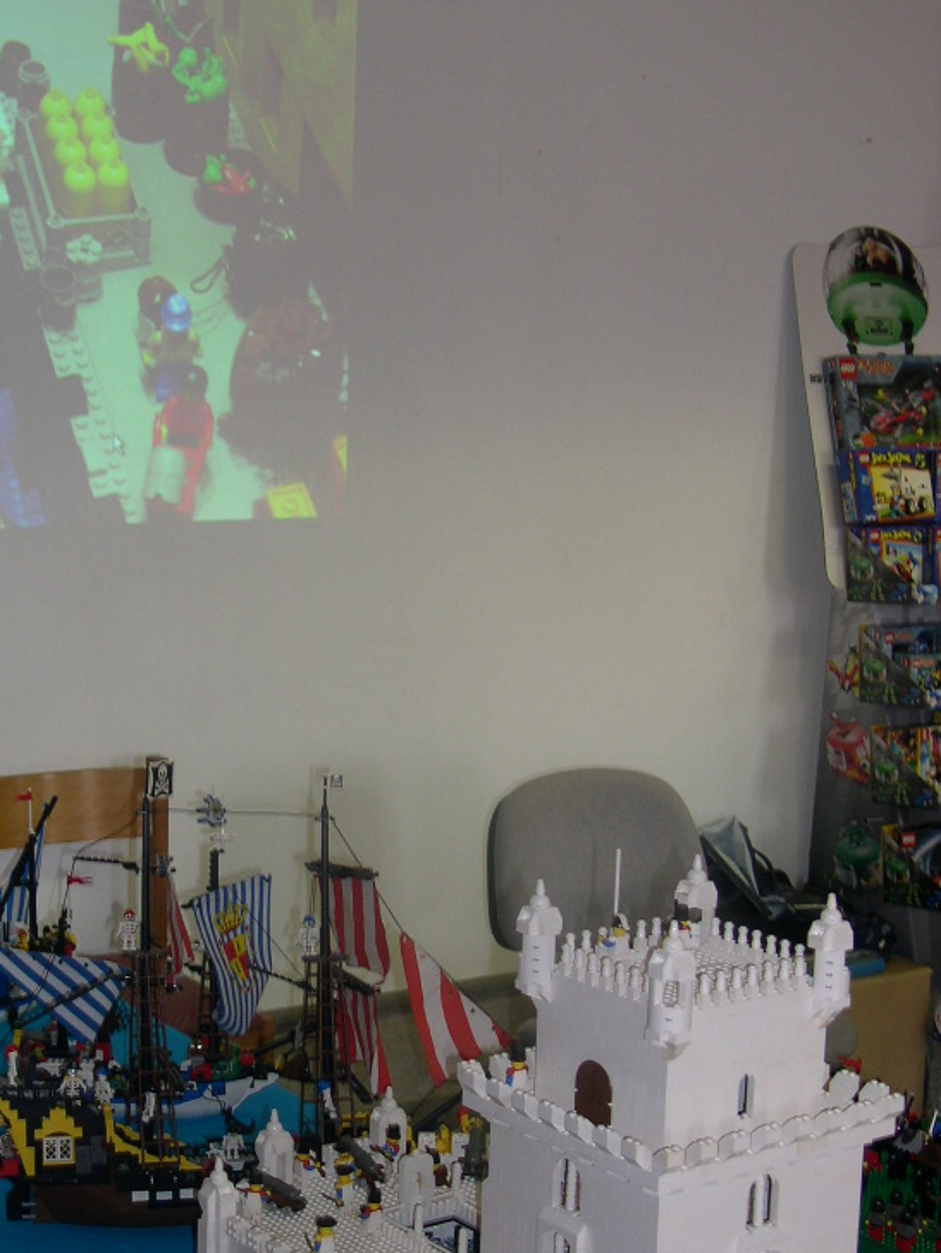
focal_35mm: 66
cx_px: 282
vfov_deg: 29.4
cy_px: 698
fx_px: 2391
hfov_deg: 22.1
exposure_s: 1/30
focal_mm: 10.1
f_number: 3.1
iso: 100
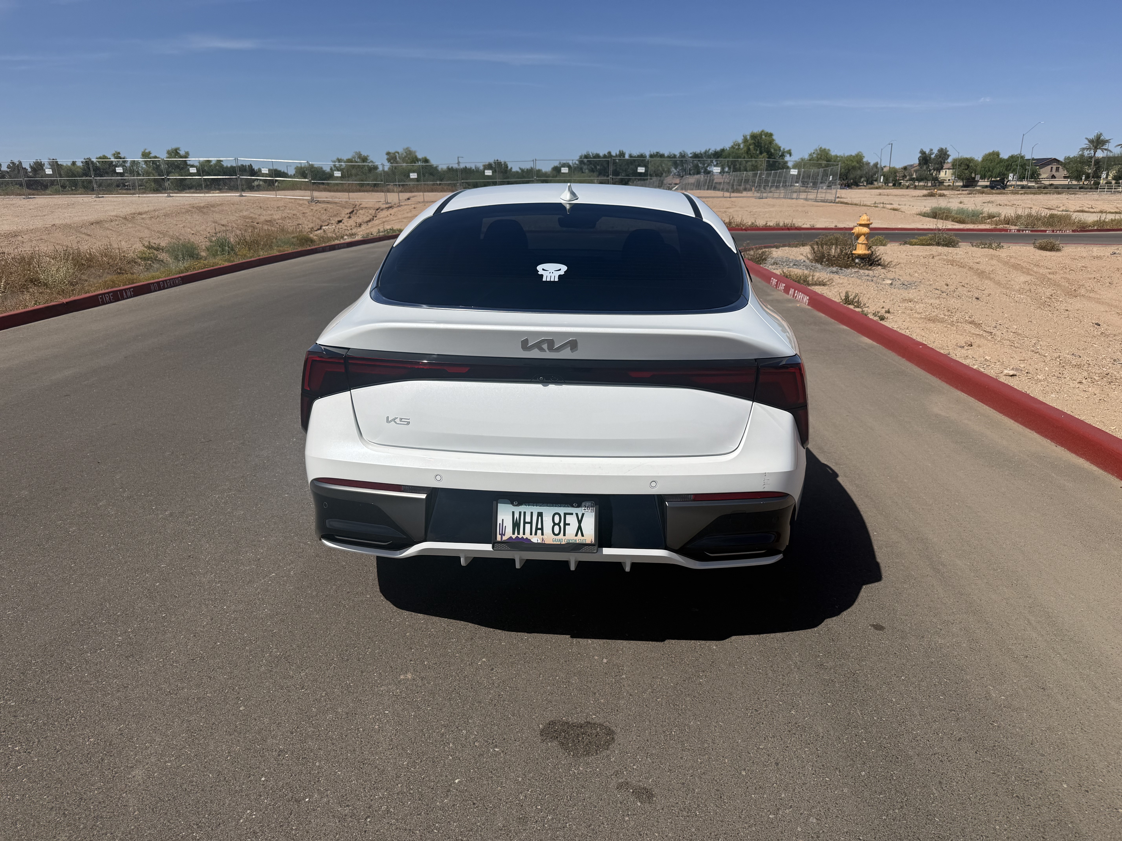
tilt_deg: -16.4
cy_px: 420
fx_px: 778
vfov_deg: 56.8
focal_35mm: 24
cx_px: 561
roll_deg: -1.0
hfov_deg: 71.6
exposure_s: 1/10309
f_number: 1.78
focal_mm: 6.76
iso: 80
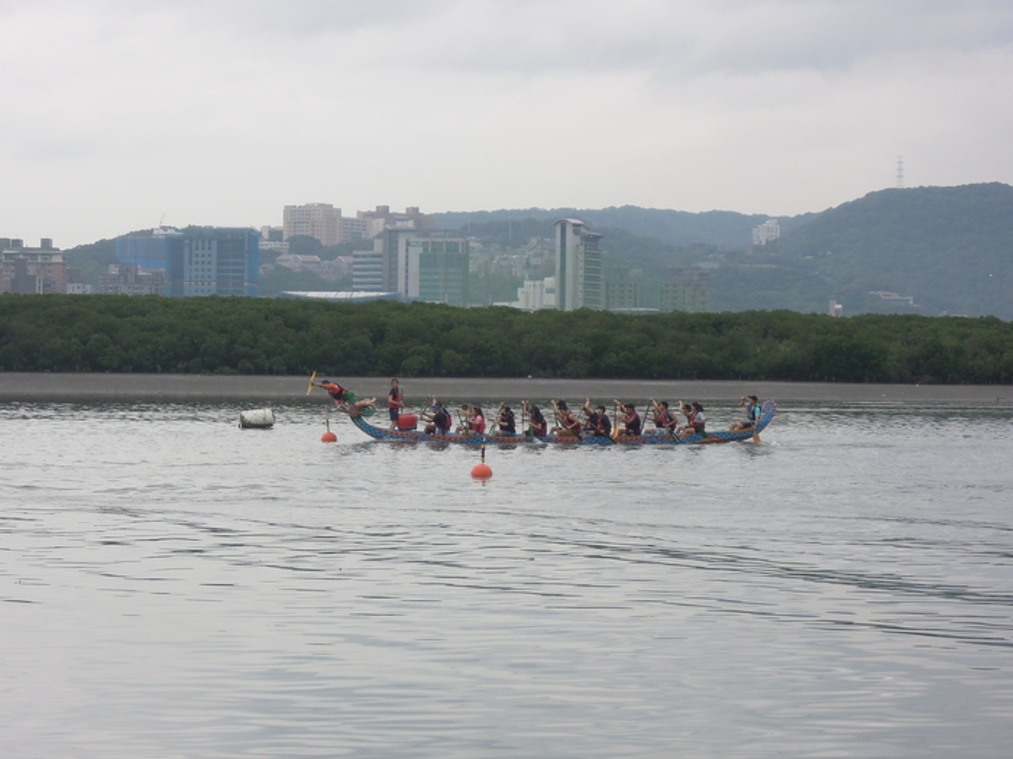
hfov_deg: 19.6
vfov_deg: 14.8
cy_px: 380
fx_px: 2926
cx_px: 506
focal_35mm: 100
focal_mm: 17.9
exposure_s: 1/400
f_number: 4.9
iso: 160
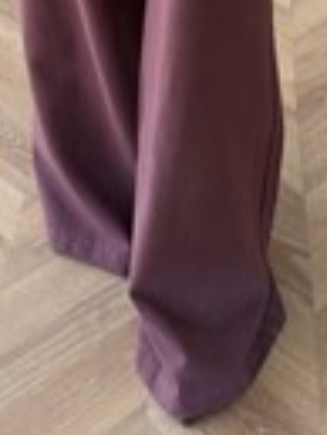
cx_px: 145
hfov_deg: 19.2
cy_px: -251
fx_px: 968
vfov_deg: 20.8
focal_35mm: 77
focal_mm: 6.76
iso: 160
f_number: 1.78
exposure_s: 1/121
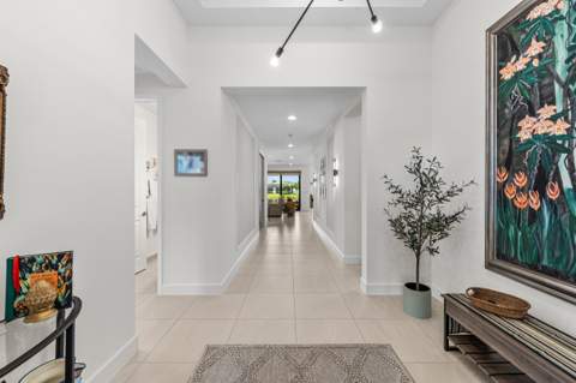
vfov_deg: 81.1
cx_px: 288
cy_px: 192
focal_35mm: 14
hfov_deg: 104.3
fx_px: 224
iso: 250
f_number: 9
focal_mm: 14
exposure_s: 1/2.5
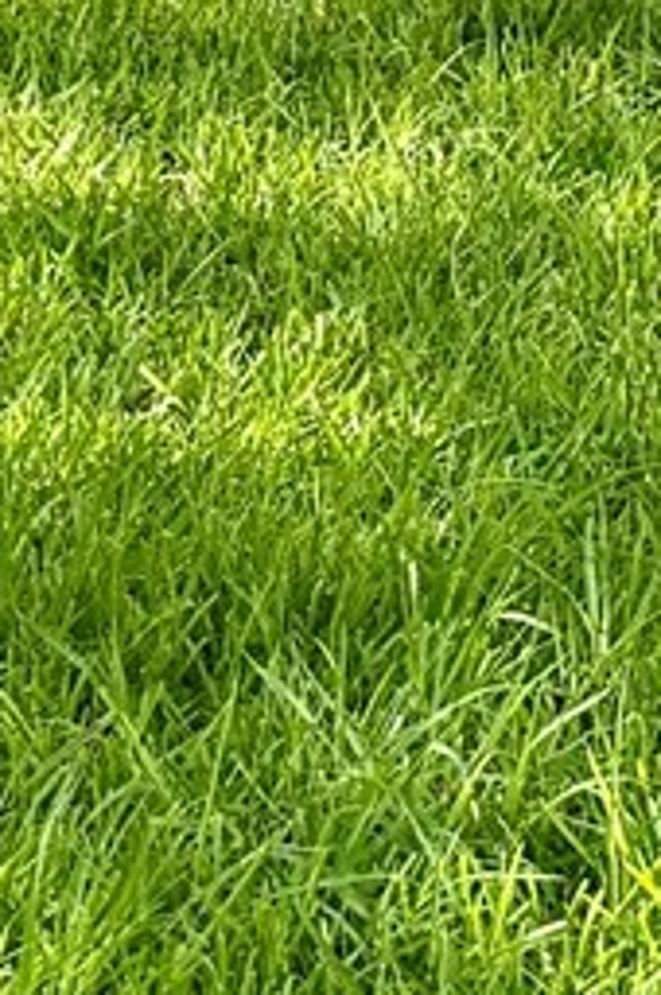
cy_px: -808
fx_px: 5523
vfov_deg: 9.8
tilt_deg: +0.6
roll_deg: -0.3
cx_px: 373
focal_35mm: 200
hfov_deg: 6.8
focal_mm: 6.76
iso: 100
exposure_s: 1/1770
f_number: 1.78
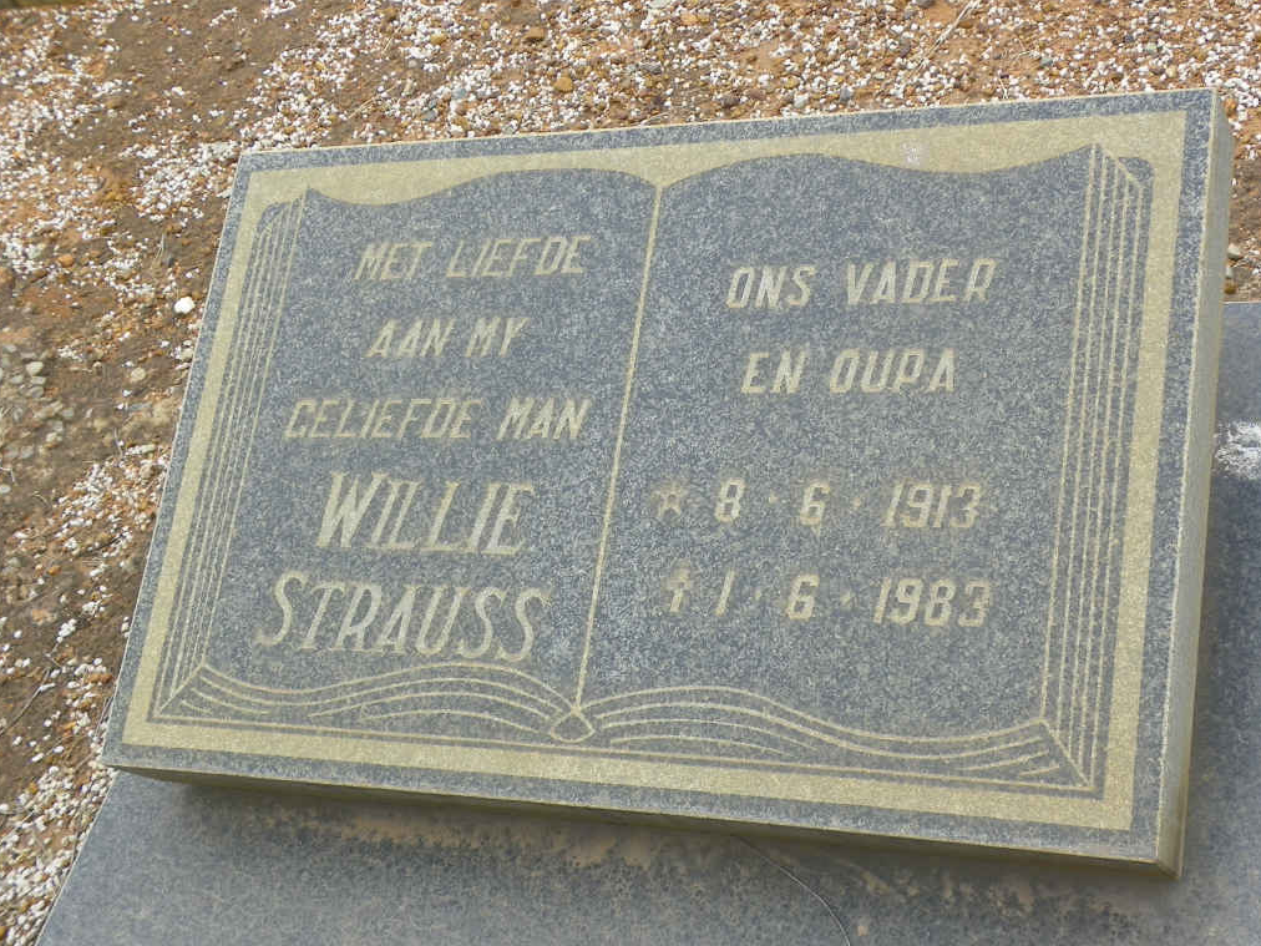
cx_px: 720
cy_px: 450
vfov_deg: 28.6
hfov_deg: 37.4
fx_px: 1858
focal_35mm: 51
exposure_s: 1/160
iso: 64
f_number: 4
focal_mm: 7.6
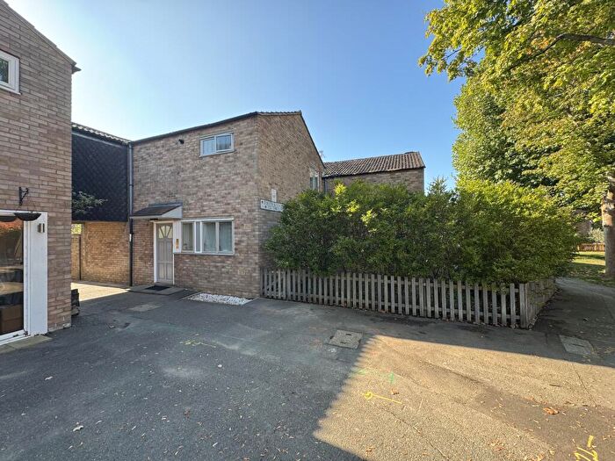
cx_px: 308
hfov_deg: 102.1
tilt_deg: +0.3
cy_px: 230
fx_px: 249
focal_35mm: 14
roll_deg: +0.1
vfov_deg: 85.7
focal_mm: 2.22
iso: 40
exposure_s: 1/166
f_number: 2.2
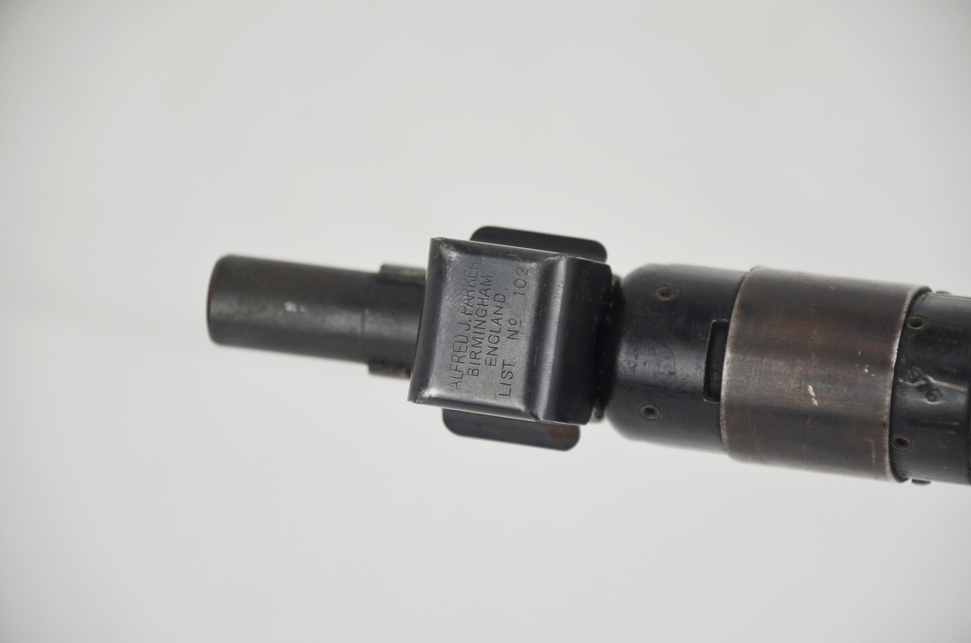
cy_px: 322
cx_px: 486
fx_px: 5451
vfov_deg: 6.8
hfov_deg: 10.2
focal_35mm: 202
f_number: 5.6
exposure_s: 1/250
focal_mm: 135
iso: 720
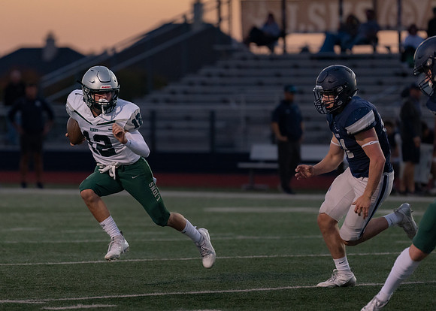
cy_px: 168
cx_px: 110
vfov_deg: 4.0
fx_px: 4425
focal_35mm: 357
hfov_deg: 5.6
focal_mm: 200
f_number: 2.8
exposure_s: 1/1250
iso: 1600
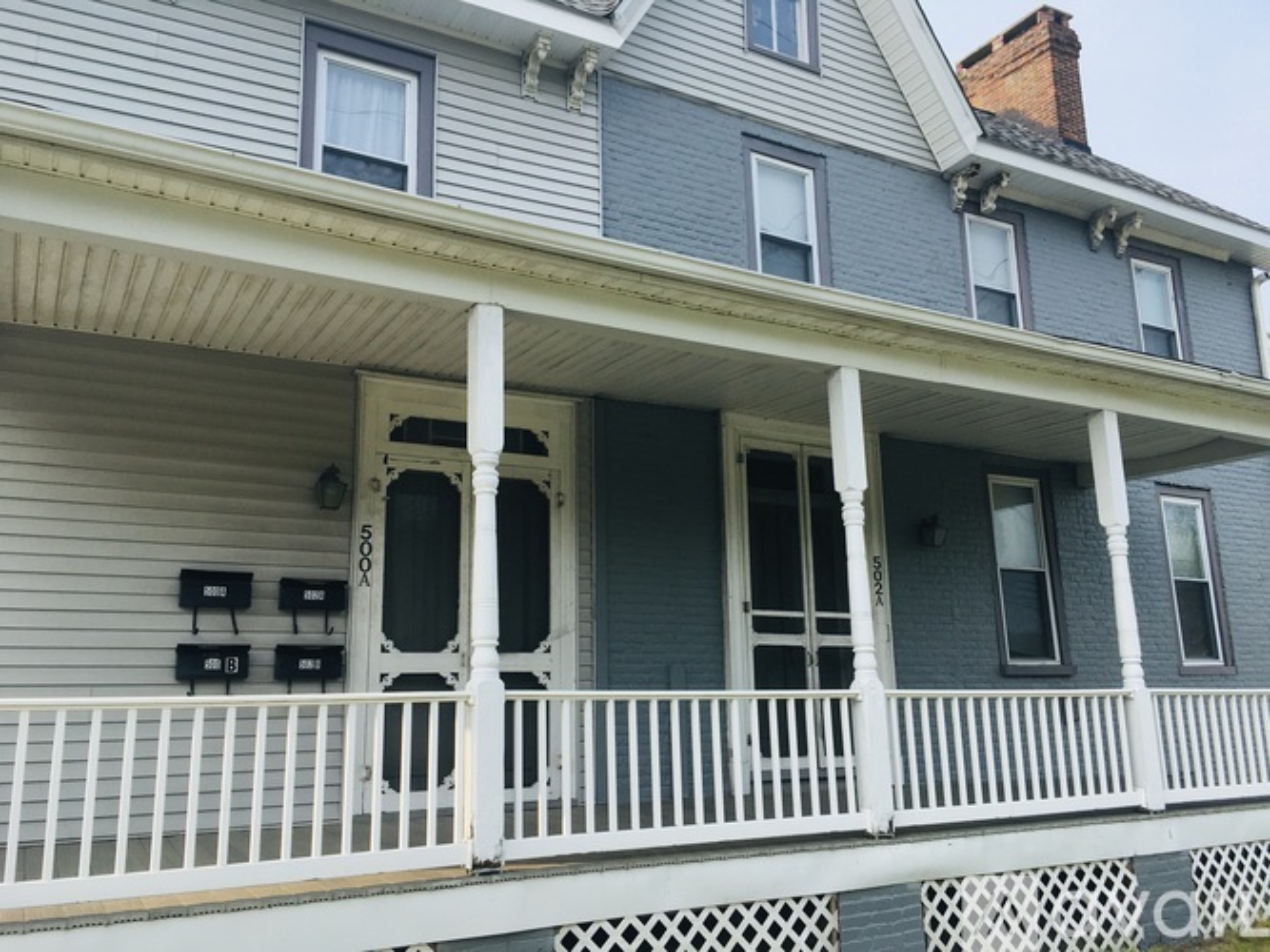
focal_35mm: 29
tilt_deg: +10.5
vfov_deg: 48.2
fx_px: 1064
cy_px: 476
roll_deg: +0.9
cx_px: 635
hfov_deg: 61.7
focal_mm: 4.15
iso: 25
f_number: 2.2
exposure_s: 1/718
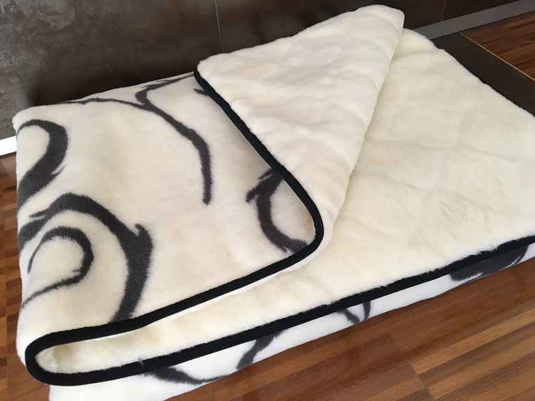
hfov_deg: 60.0
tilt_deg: -46.3
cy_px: 194
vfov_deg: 46.8
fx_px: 464
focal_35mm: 30
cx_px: 267
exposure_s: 1/33
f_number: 2.2
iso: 100
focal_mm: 4.15
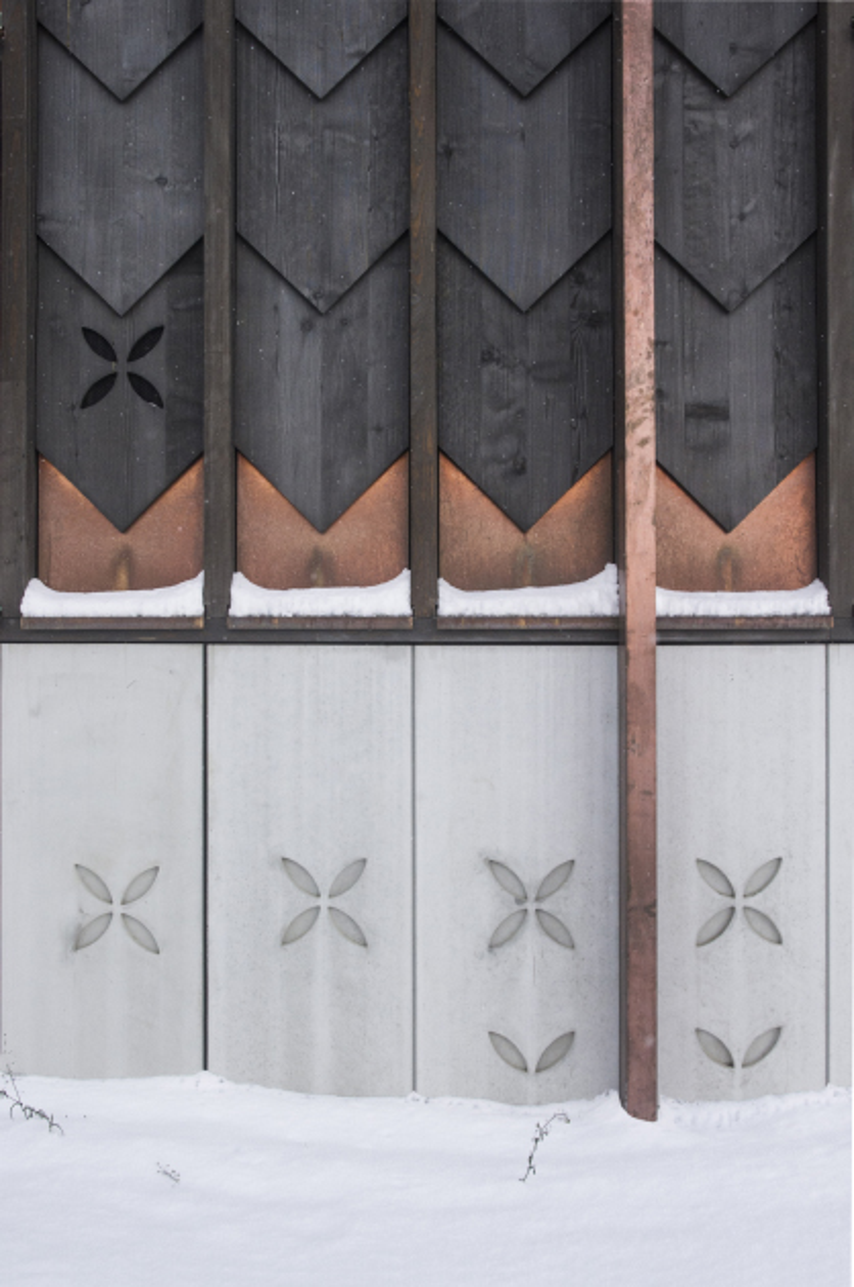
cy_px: 644
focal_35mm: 36
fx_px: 1285
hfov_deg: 36.8
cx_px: 427
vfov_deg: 53.2
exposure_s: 1/500
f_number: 9
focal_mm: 24.38
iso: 800
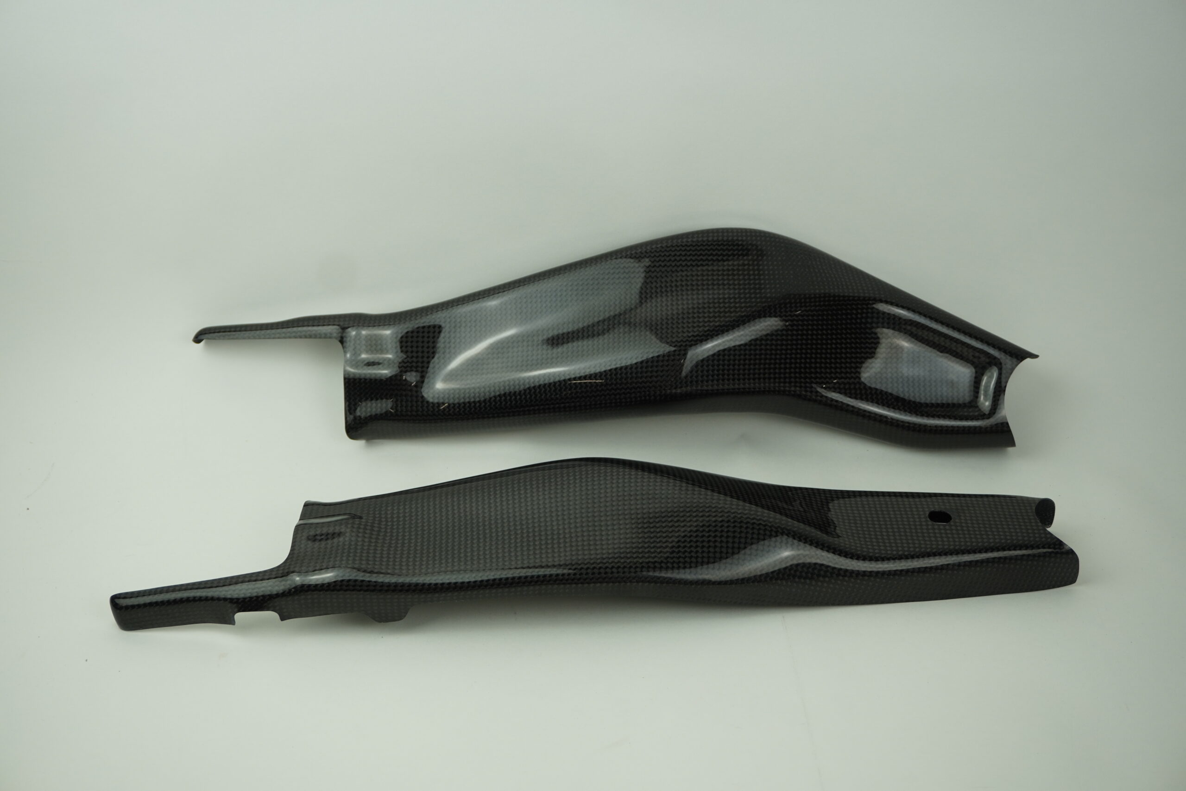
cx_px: 593
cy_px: 396
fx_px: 1384
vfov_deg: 31.9
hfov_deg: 46.4
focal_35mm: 42
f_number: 4.5
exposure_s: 1/160
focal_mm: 28
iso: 200
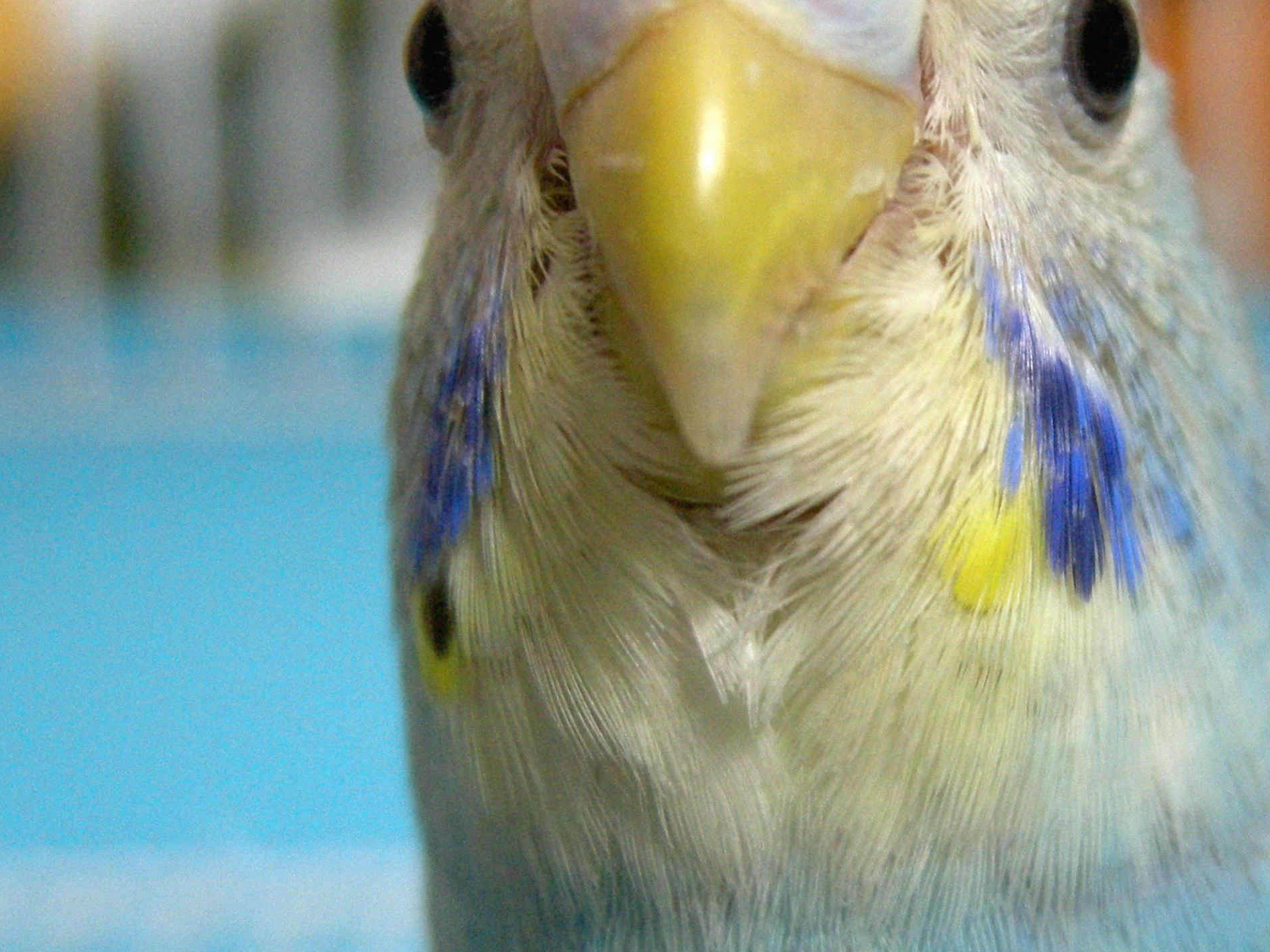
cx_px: 963
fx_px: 2715
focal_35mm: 74
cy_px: 535
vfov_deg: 19.9
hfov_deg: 26.0
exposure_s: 1/21.8
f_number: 2.7
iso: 400
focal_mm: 7.5
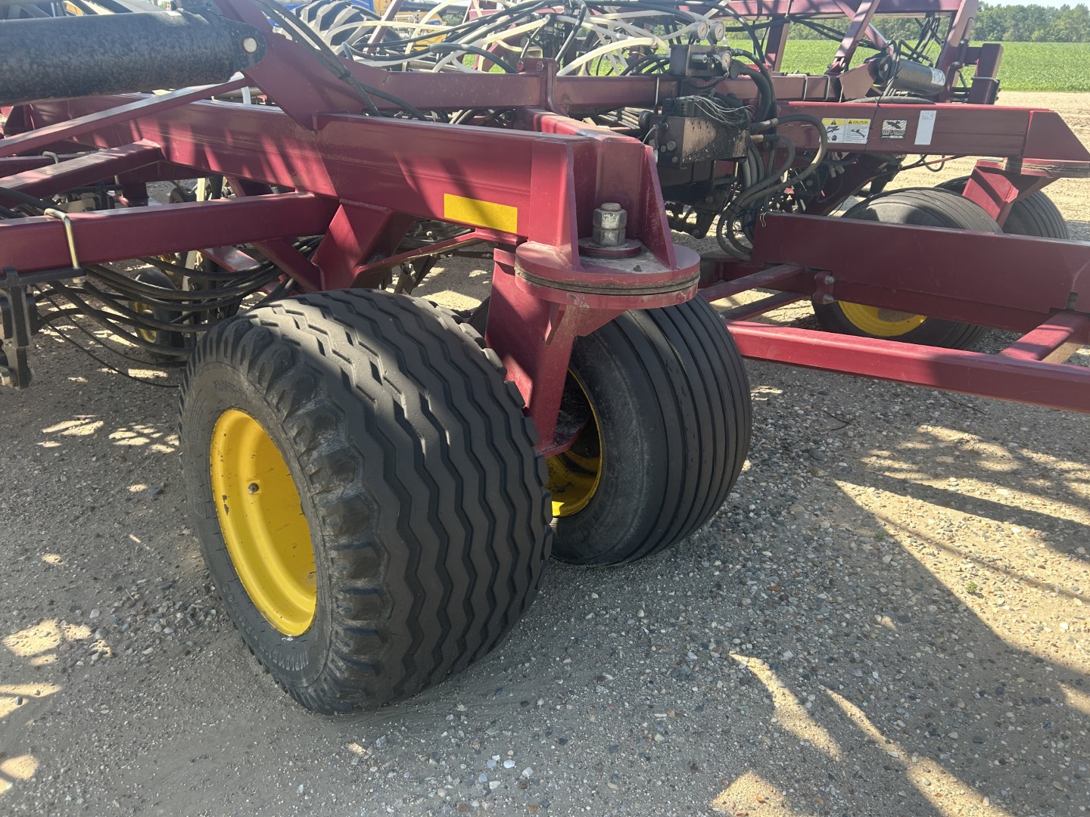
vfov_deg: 53.1
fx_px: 819
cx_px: 545
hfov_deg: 67.3
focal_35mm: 26
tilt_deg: -22.8
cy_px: 408
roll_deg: -0.8
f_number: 1.5
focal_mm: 5.7
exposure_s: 1/572
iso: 50
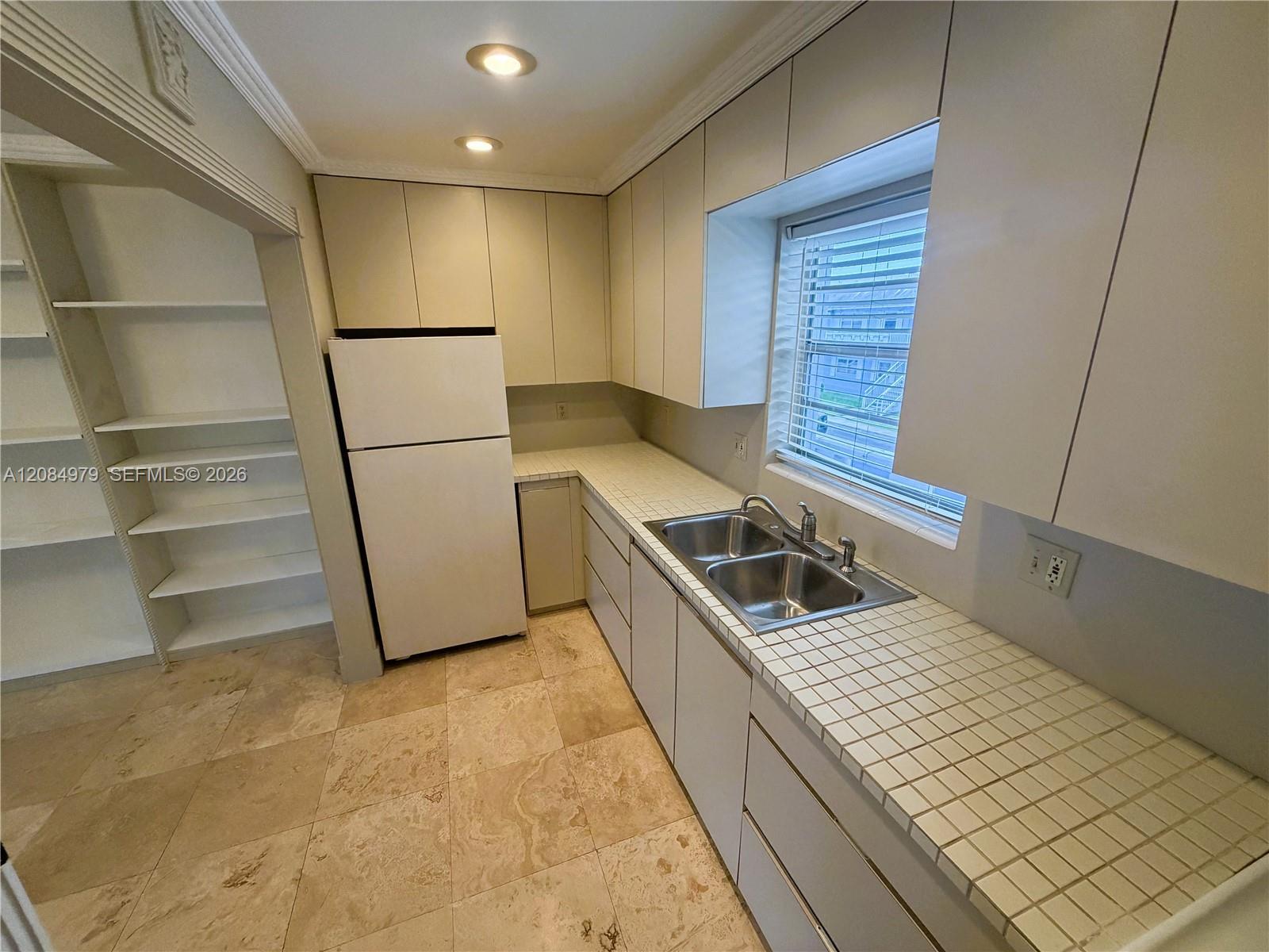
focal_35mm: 14
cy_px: 476
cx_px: 634
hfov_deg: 102.1
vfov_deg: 85.7
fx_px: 513
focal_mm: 2.22
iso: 250
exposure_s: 1/120
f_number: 2.2
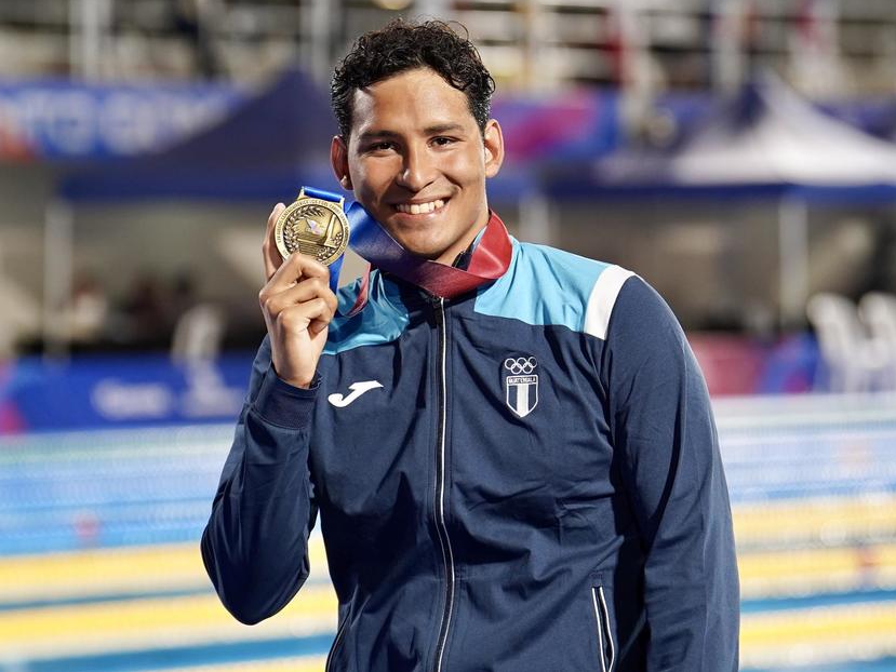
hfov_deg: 10.9
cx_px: 439
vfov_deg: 8.2
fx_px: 4686
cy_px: 334
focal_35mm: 181
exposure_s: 1/500
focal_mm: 111
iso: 1000
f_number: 2.8
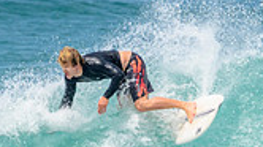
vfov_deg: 0.4
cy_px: 189
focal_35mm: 2932
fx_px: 20427
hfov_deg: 0.7
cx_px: 176
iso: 800
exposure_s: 1/2000
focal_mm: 800
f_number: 11
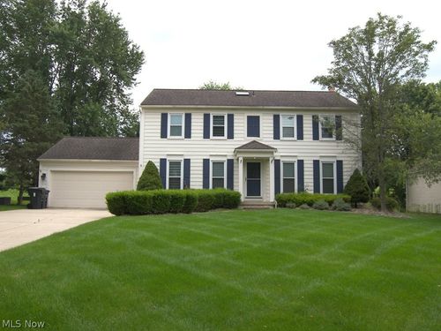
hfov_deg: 61.7
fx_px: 369
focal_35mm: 29
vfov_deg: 48.2
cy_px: 166
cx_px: 220
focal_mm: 6.2
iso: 50
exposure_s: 1/500
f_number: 3.2
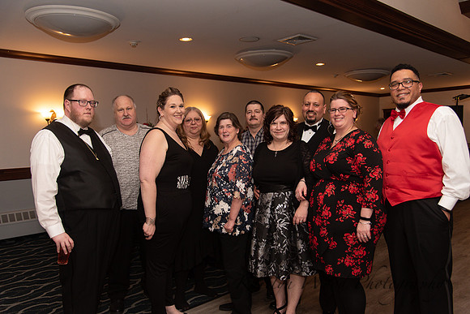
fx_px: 392
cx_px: 235
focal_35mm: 30
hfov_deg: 61.9
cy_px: 157
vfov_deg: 43.6
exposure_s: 1/200
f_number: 4
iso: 800
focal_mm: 30
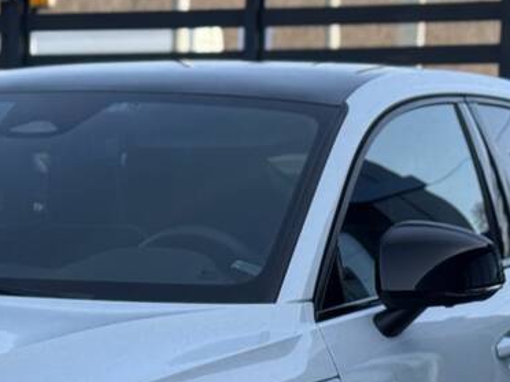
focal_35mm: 155
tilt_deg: -11.0
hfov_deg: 12.6
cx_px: -15
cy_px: 498
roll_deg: +0.3
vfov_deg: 9.4
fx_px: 2284
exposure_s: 1/2252
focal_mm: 6.76
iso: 64
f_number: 1.78
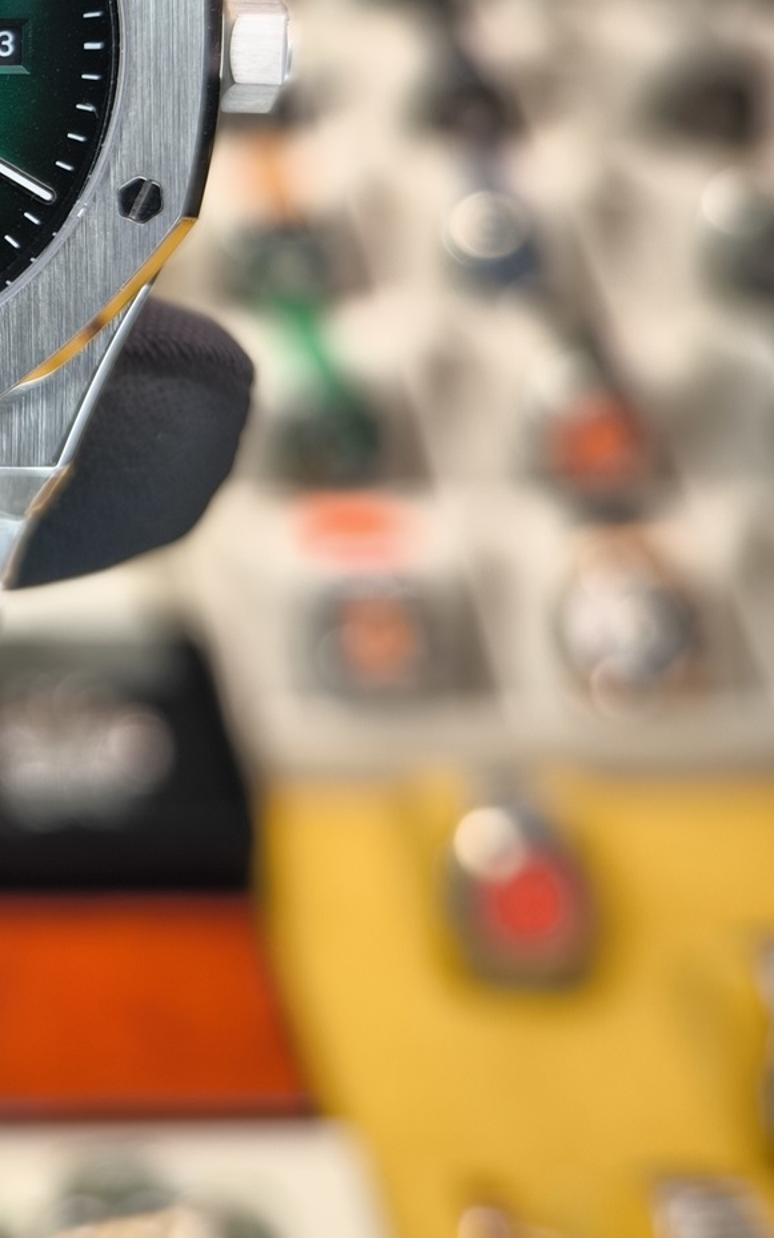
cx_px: -206
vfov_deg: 34.5
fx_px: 1891
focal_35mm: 56
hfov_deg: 21.2
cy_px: 154
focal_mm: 6.92
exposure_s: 1/100
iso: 64
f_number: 1.9
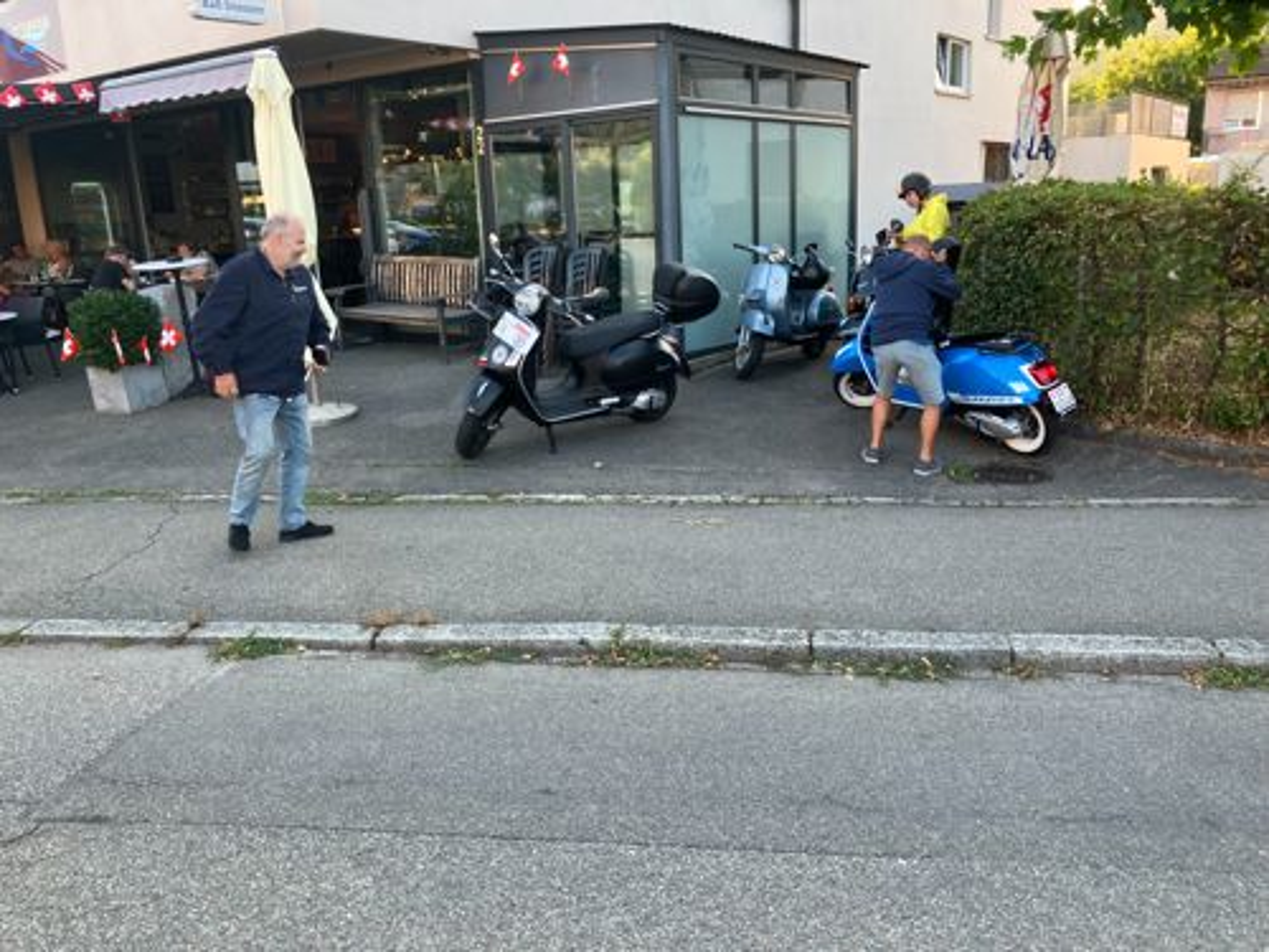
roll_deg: +0.9
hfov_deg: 63.4
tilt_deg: -12.1
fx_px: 1026
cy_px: 476
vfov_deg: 49.7
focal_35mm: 28
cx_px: 634
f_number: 1.8
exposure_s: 1/121
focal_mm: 3.99
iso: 40
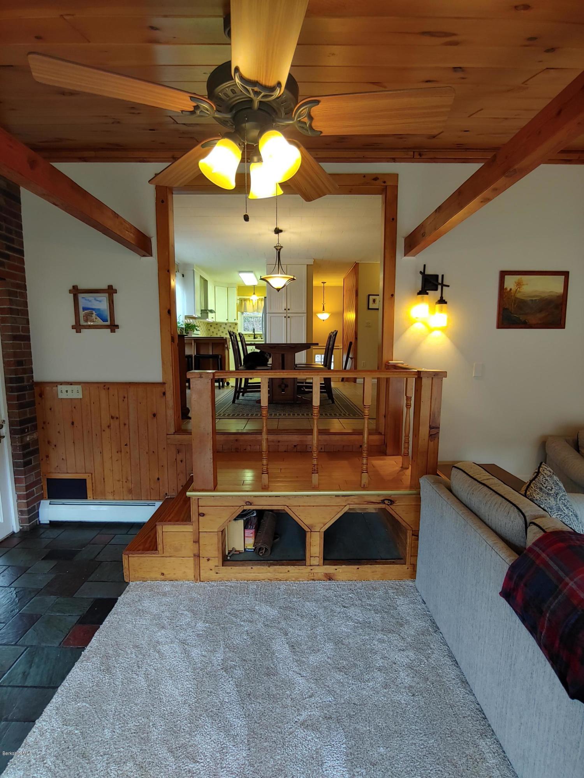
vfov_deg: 94.5
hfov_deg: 78.1
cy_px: 389
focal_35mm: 16
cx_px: 292
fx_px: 360
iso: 150
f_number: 1.9
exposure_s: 1/30
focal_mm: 2.18
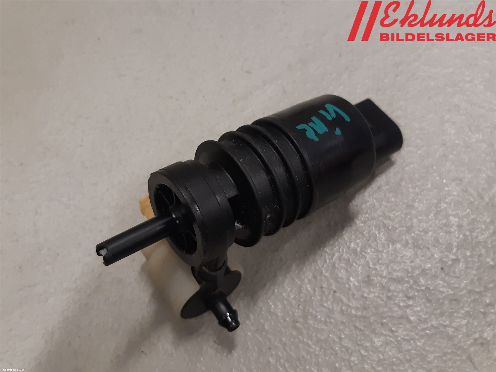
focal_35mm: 26
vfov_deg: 53.1
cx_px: 248
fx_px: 373
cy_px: 186
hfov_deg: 67.3
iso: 125
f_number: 1.7
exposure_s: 1/50
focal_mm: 3.93
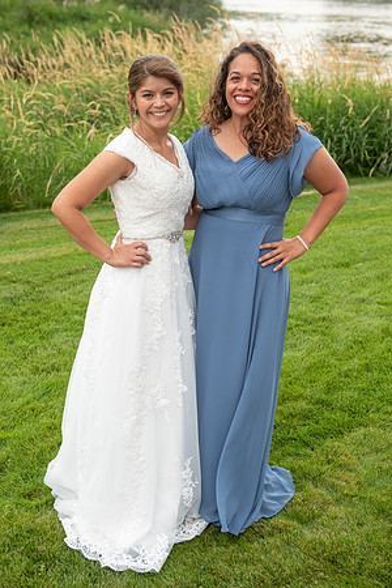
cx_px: 196
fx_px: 849
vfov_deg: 38.2
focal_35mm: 52
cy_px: 294
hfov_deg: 26.0
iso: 100
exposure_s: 1/160
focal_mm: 52
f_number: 4.5
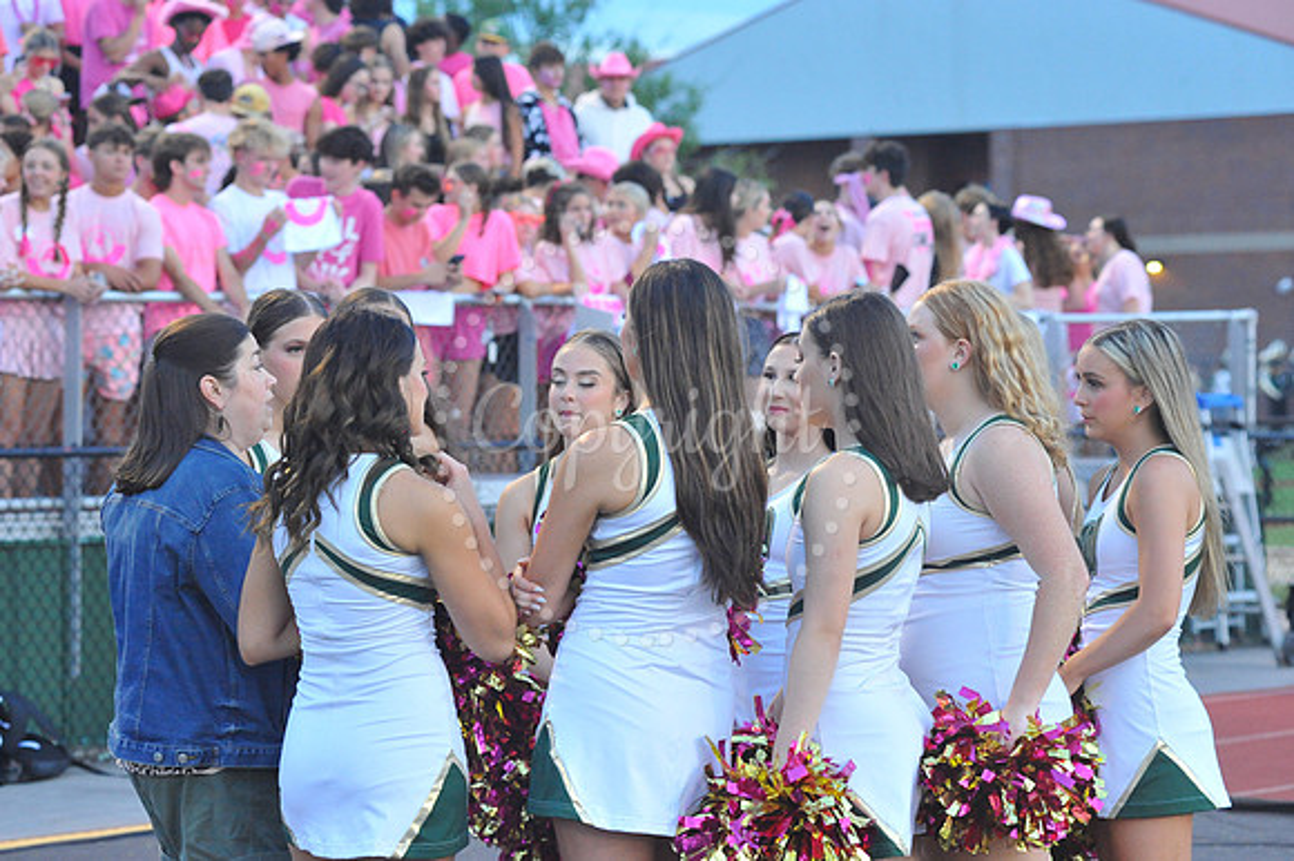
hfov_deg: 19.5
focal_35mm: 105
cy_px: 430
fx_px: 3772
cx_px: 647
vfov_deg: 13.0
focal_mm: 105
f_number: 5.6
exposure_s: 1/250
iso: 5000
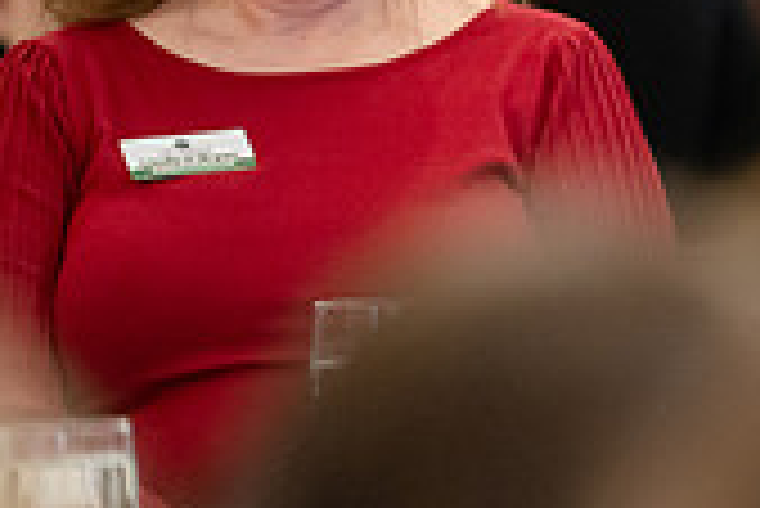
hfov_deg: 2.9
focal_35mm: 701
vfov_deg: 2.0
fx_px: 14811
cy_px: 124
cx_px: 1286
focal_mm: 200
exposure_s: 1/320
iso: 3200
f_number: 2.8
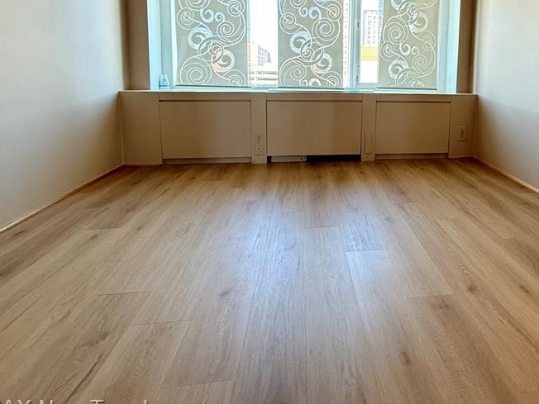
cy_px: 107
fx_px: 343
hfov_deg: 73.8
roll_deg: -1.0
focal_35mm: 22
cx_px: 364
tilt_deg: -4.7
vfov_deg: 58.3
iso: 400
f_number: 2.2
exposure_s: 1/60
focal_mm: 2.22
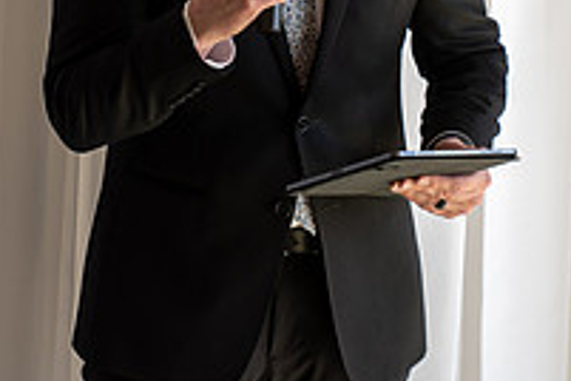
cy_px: -132
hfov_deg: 4.3
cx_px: 241
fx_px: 7533
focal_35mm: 475
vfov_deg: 2.9
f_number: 3.2
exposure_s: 1/160
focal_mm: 165
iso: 100
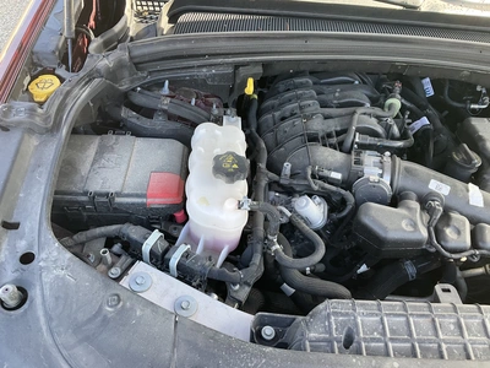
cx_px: 245
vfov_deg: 48.2
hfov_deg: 61.7
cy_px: 184
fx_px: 411
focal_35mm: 29
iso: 40
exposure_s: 1/122
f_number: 1.8
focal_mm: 3
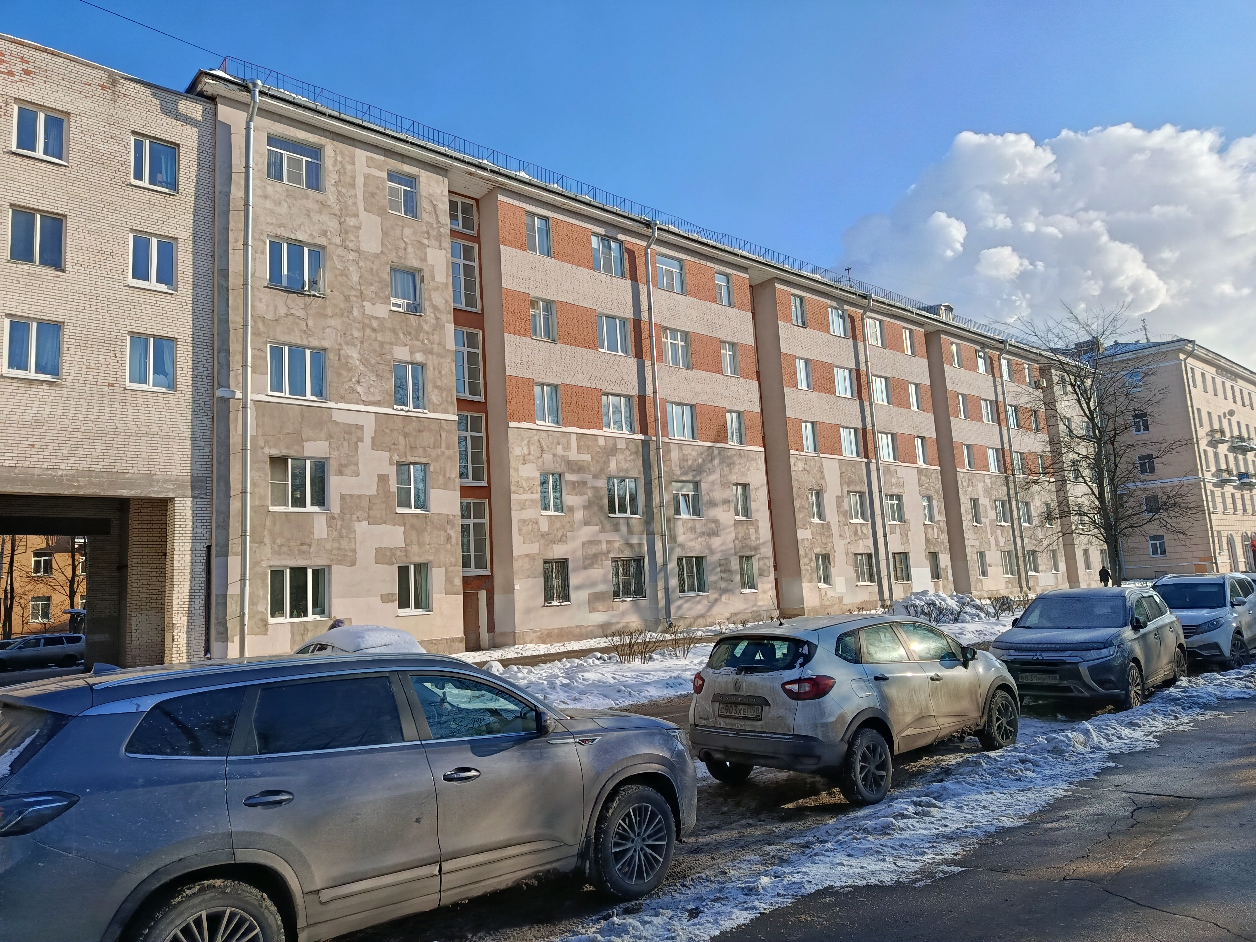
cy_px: 471
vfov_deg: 56.8
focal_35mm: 24
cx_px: 628
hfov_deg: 71.6
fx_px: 871
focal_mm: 5.24
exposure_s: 1/449
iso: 51
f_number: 1.7
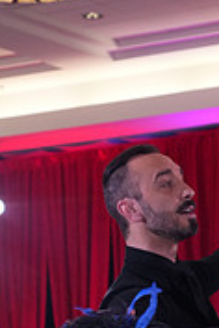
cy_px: 489
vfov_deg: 9.4
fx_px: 1943
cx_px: 201
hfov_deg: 6.4
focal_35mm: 213
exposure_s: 1/250
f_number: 5
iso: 2500
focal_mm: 65
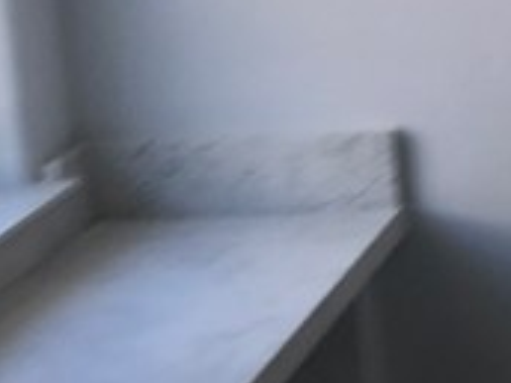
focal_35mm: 167
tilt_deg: -10.8
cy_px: 59
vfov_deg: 8.9
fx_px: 2465
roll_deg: +2.9
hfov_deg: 11.1
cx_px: 897
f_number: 1.8
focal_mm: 3.99
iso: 25
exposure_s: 1/60
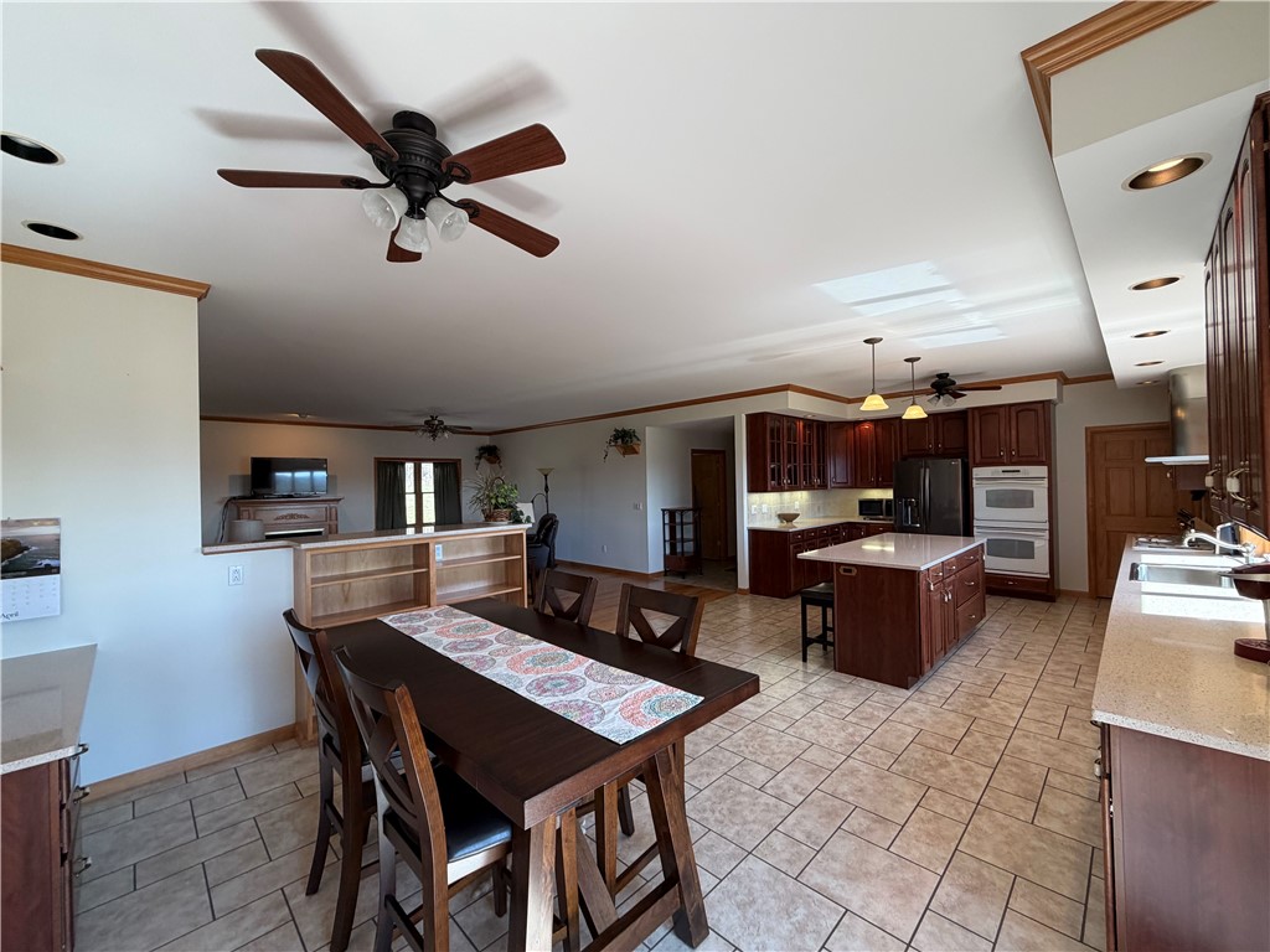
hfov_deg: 102.1
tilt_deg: +2.5
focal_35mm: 14
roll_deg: +0.5
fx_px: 514
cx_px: 635
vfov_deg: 85.7
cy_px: 476
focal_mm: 2.22
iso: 160
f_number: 2.2
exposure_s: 1/121
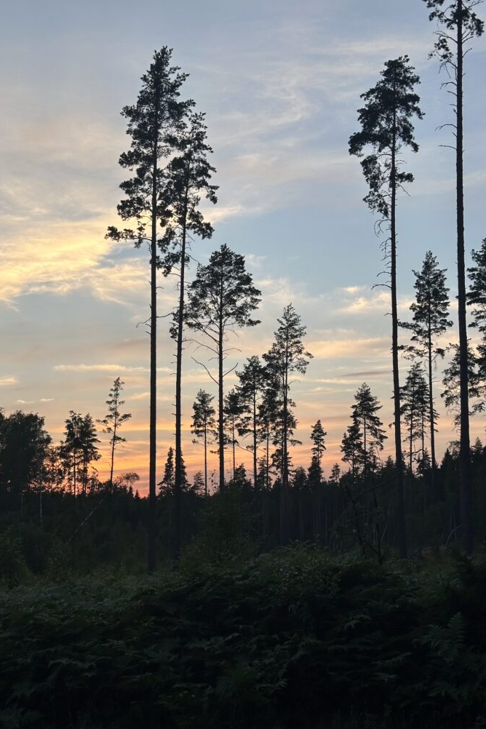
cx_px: 207
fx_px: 1033
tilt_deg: +8.3
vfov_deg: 38.9
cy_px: 362
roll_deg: +0.5
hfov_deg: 26.5
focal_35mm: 51
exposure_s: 1/594
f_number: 1.78
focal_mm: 6.86
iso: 64
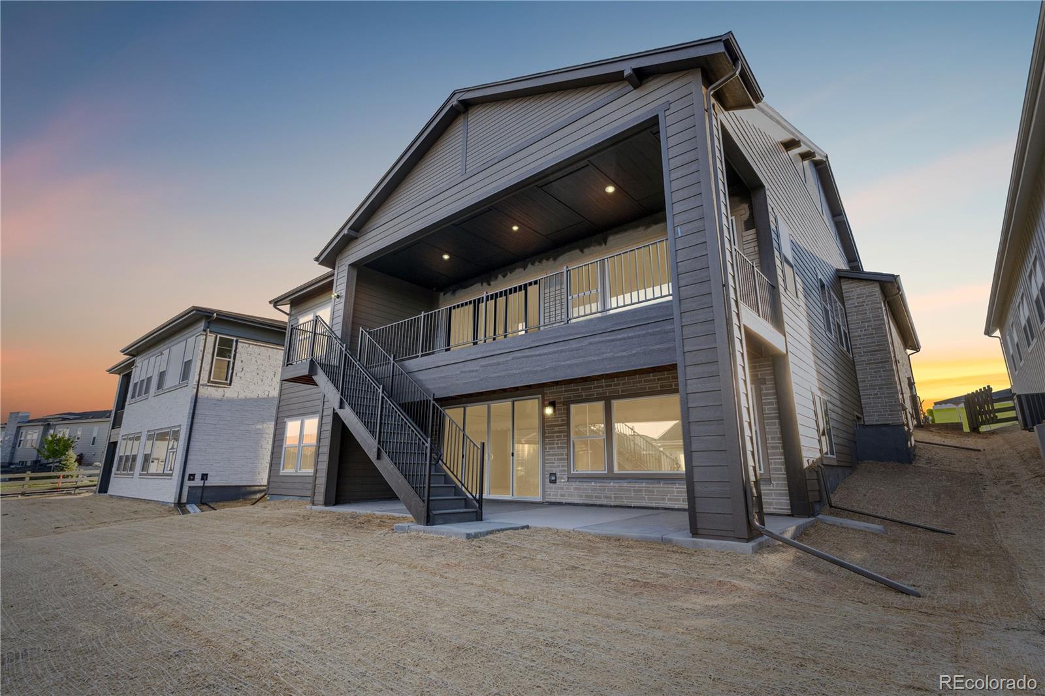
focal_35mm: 18
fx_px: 508
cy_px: 348
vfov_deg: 68.9
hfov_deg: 91.6
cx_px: 522
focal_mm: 17.5
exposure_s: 1/80
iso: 500
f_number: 8
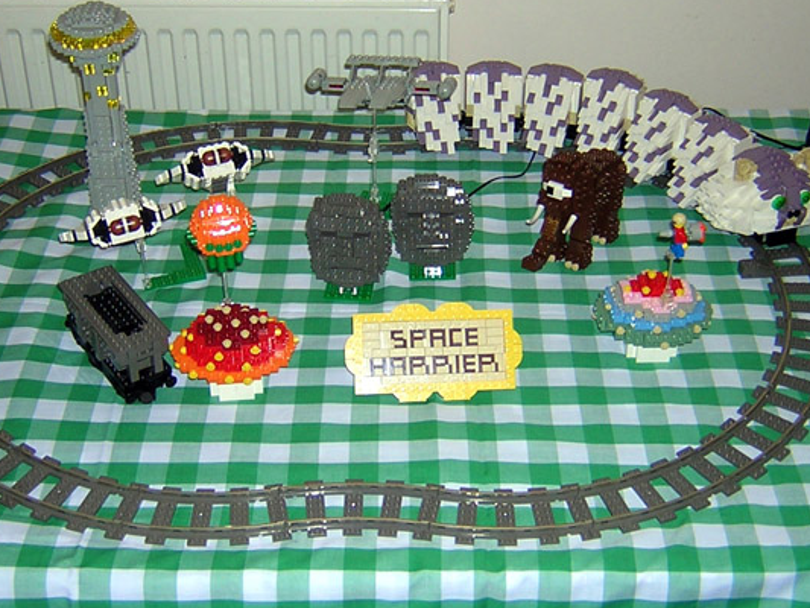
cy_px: 230
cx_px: 416
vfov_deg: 27.0
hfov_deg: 35.5
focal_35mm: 54
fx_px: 1264
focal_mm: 4.7
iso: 100
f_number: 2.6
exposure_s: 1/60.1
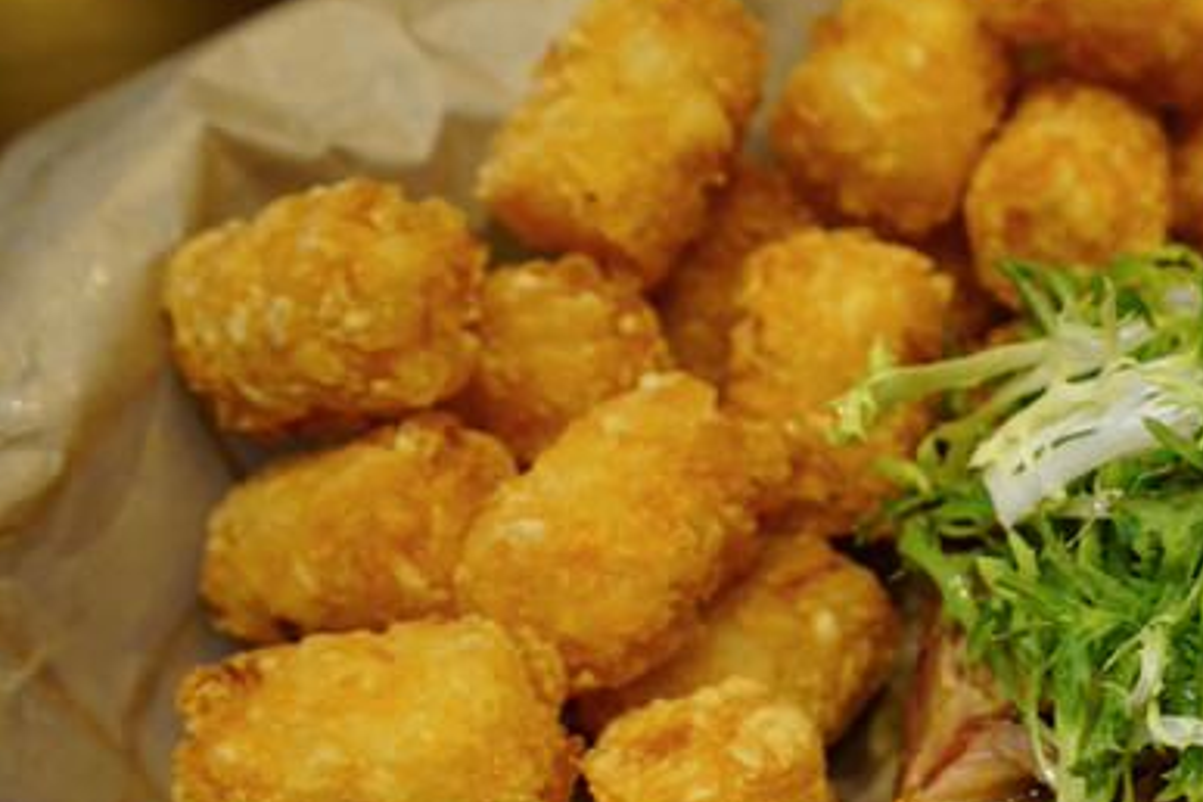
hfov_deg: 24.9
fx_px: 2573
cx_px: 1240
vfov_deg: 17.6
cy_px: 602
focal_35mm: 77
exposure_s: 1/6
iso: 200
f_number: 6.3
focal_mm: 31
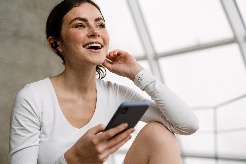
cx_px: 123
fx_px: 349
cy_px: 82
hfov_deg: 38.9
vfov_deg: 26.5
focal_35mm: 51
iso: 640
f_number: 2.8
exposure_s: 1/200
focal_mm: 51
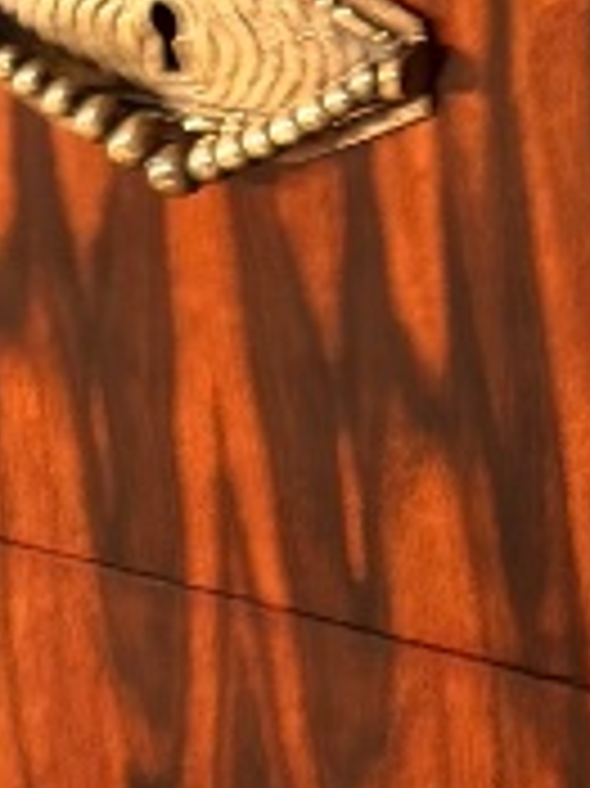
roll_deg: +0.5
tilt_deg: -32.2
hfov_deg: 8.9
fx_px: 3754
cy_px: 342
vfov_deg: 12.0
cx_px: 676
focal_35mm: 165
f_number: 1.78
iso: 200
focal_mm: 6.76
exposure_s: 1/50
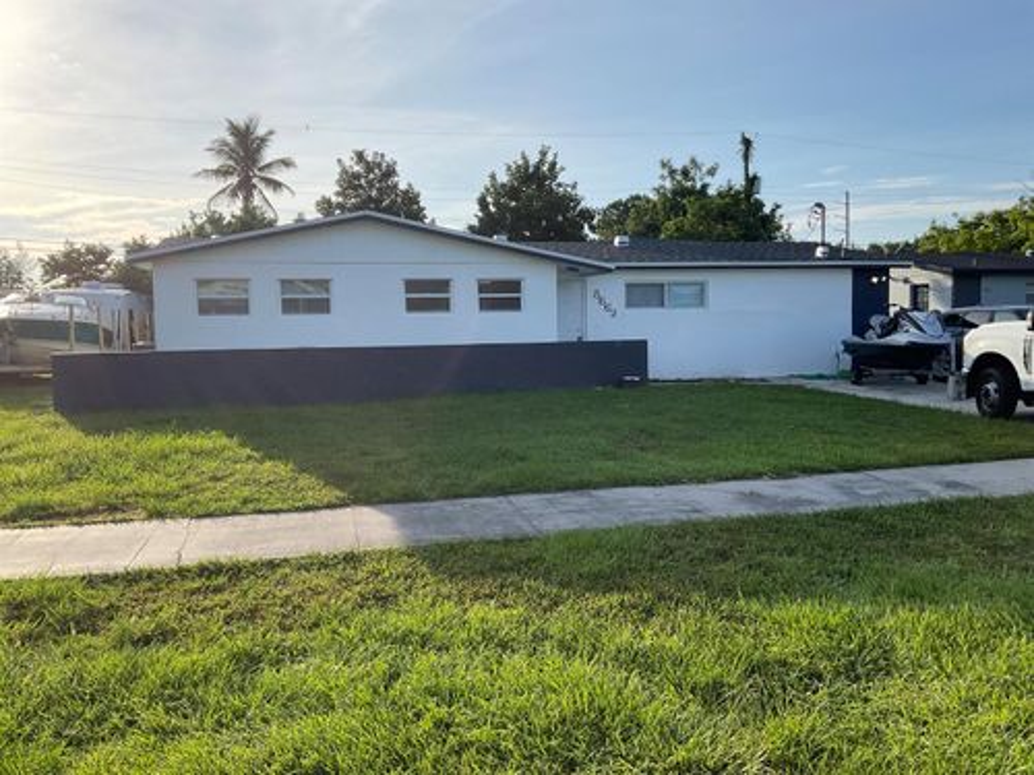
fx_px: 866
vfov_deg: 48.2
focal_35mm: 29
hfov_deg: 61.7
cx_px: 517
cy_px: 388
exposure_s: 1/1626
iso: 16
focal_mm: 3
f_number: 1.8
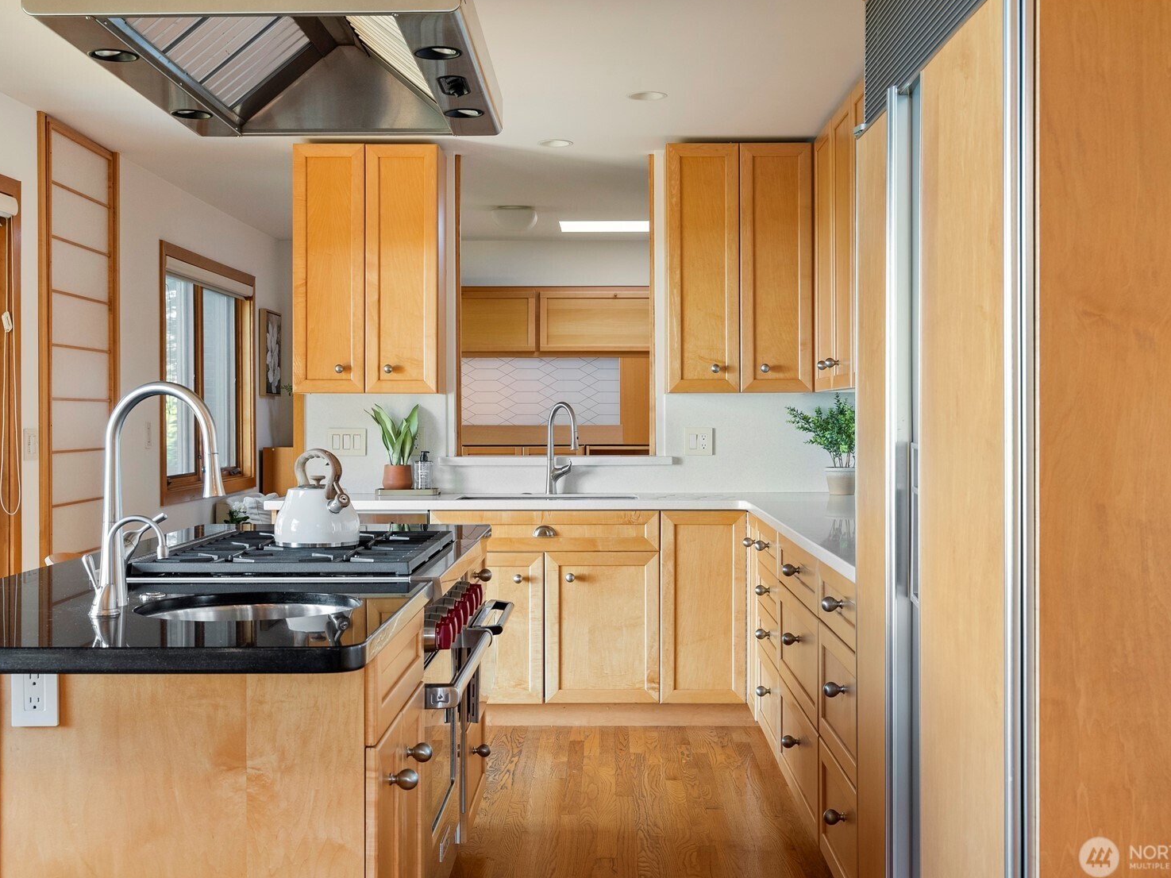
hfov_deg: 44.5
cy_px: 438
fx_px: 1432
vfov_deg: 34.1
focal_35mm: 42
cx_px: 600
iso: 400
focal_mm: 38.3
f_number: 9
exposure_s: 1/1.25
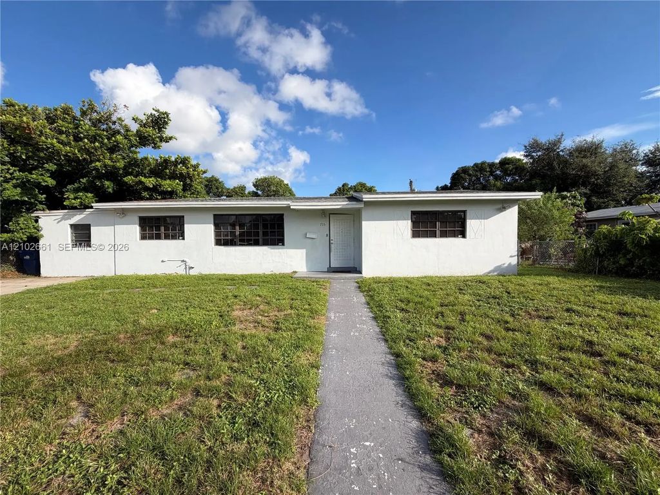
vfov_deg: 85.7
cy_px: 248
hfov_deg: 102.1
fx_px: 267
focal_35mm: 14
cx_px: 330
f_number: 2.2
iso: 20
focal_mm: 2.22
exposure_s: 1/770
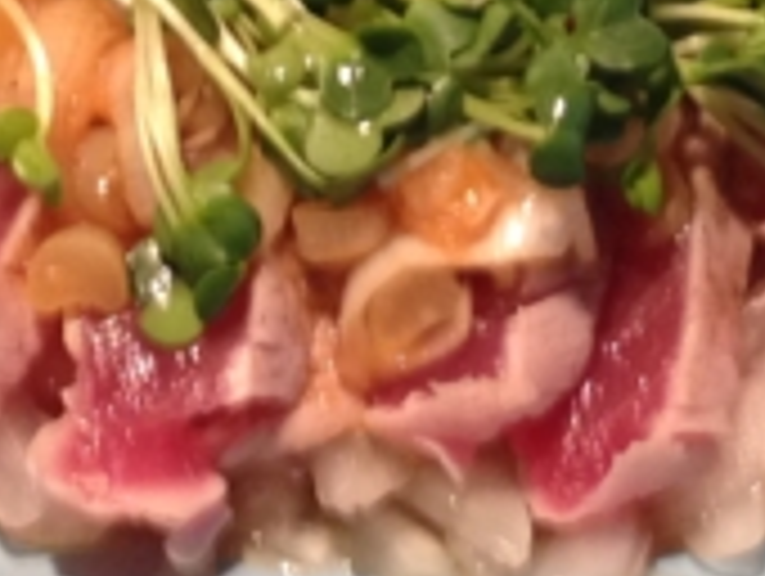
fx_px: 3430
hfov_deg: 12.7
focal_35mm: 155
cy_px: 279
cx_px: 396
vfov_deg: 9.6
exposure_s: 1/20
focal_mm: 4.12
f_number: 2.4
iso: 160
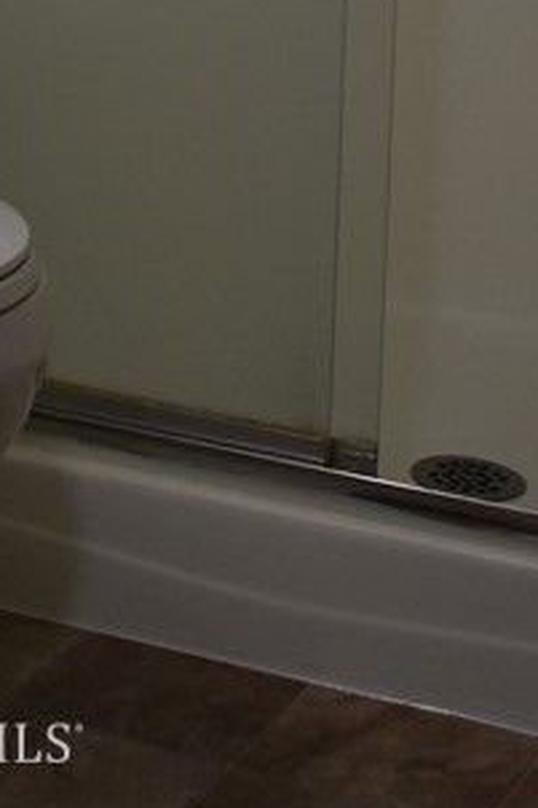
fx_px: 3025
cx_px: -67
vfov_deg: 13.7
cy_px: -621
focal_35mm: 135
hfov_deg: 10.0
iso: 900
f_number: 4
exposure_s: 1/125
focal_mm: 25
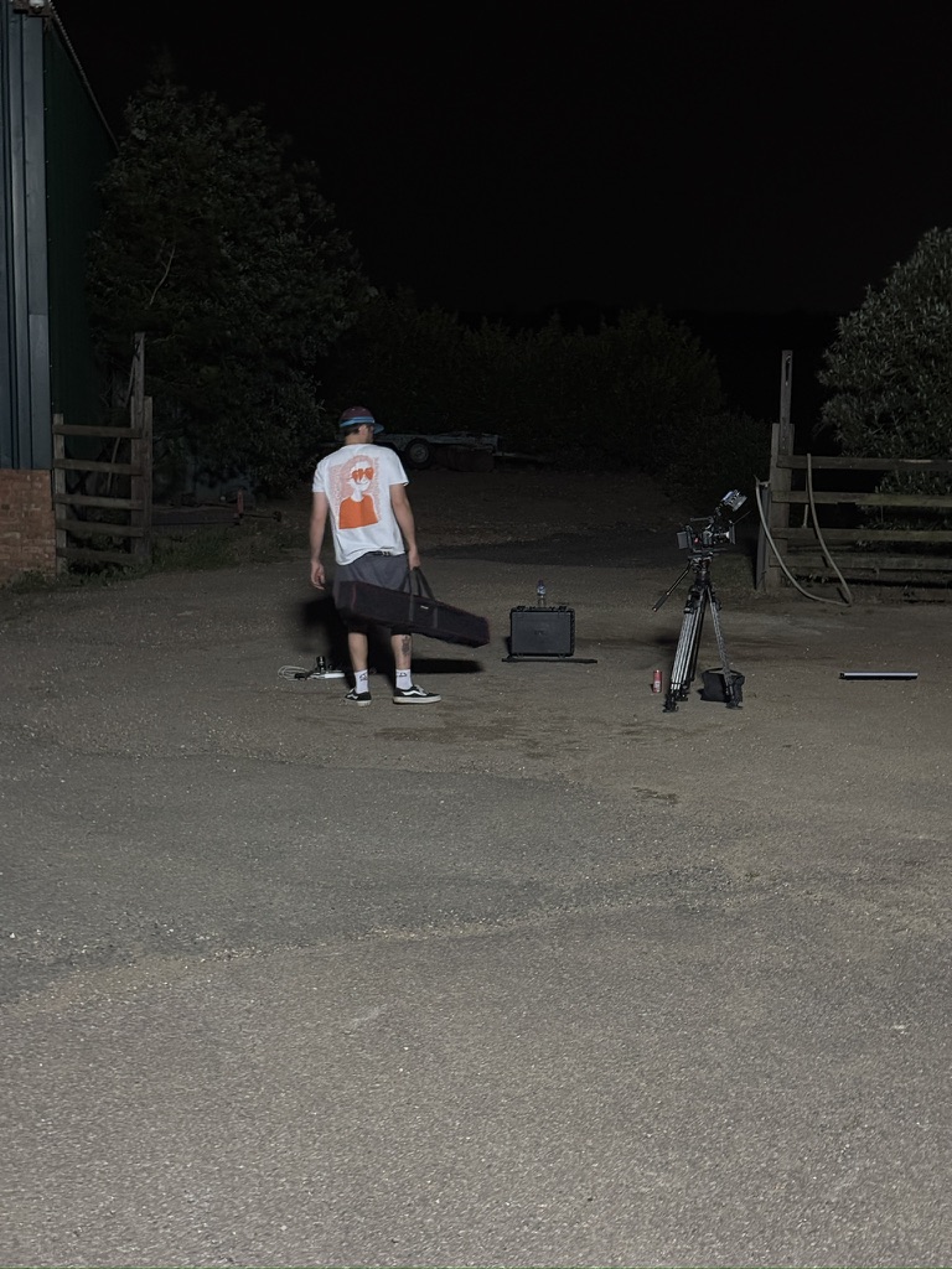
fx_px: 1760
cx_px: 476
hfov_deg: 30.3
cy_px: 634
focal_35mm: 48
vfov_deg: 39.7
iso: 800
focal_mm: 6.76
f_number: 1.78
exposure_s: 1/17
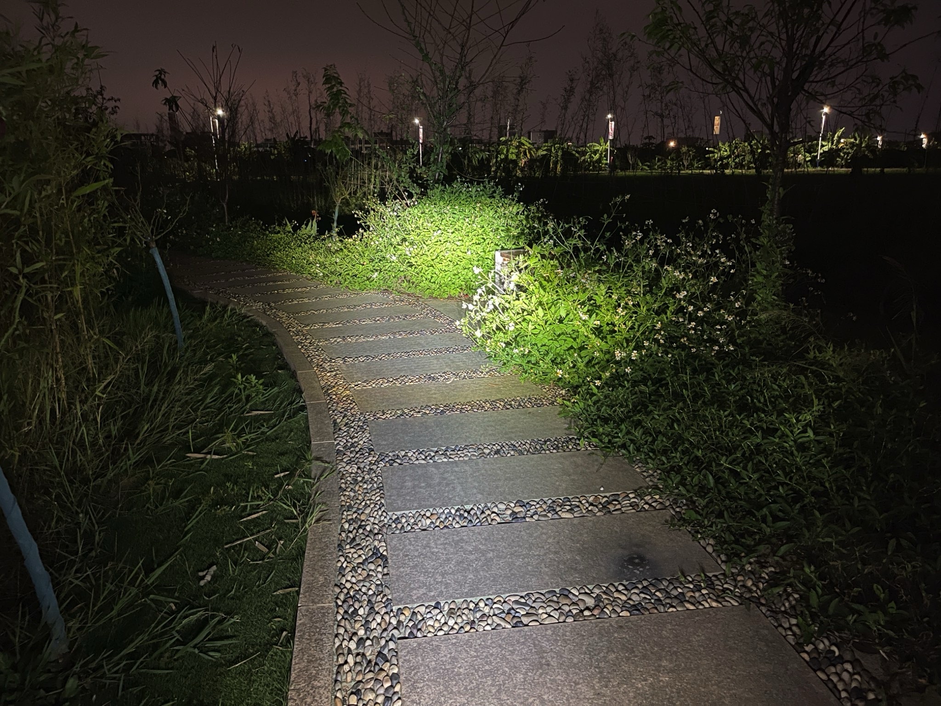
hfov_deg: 69.4
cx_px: 470
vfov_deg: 54.9
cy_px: 353
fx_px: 680
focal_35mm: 25
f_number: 1.6
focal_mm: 5.1
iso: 640
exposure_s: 1/13
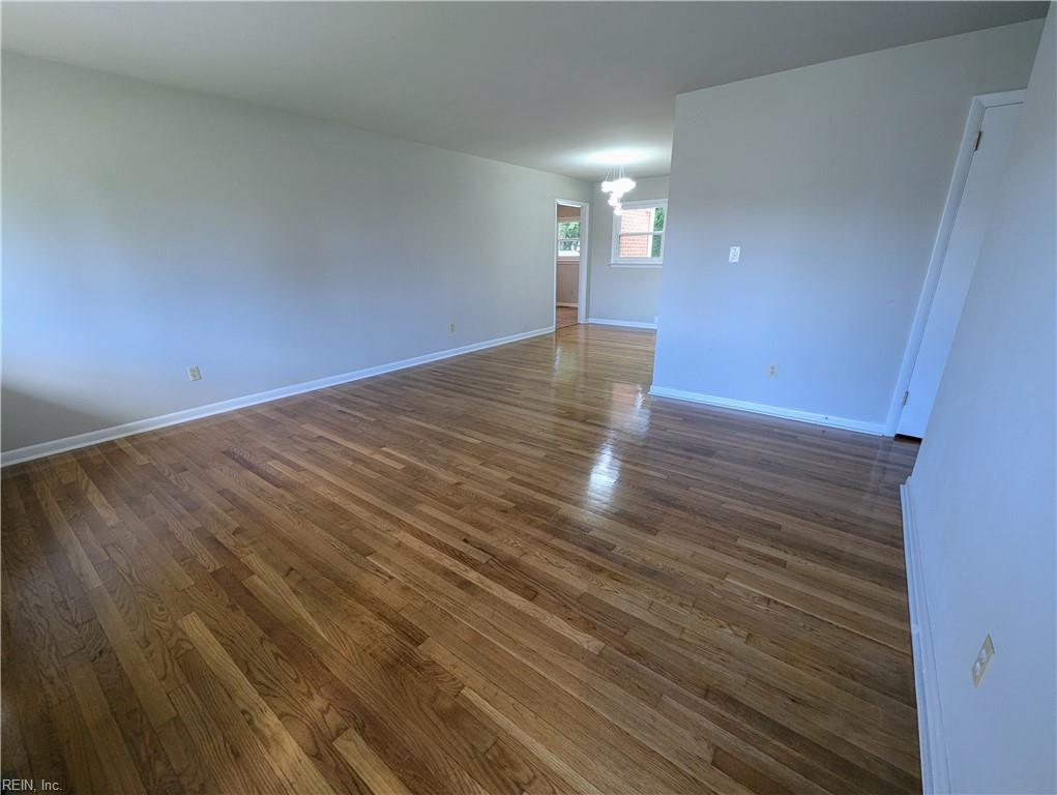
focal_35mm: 13
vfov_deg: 90.0
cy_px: 398
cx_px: 528
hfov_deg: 106.1
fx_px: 397
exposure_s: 1/23.8
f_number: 2.2
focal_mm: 1.95
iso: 49
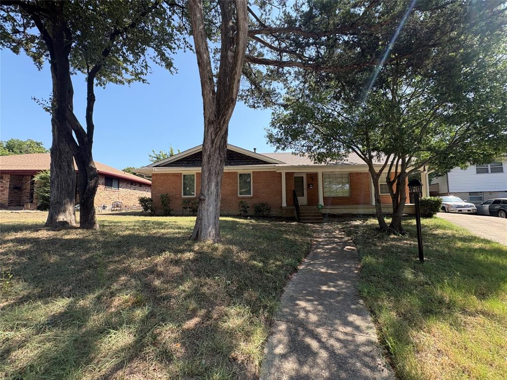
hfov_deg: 102.1
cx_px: 254
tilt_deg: +4.4
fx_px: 205
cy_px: 190
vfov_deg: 85.7
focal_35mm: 14
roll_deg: +0.5
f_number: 2.2
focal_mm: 2.22
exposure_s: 1/727
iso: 50
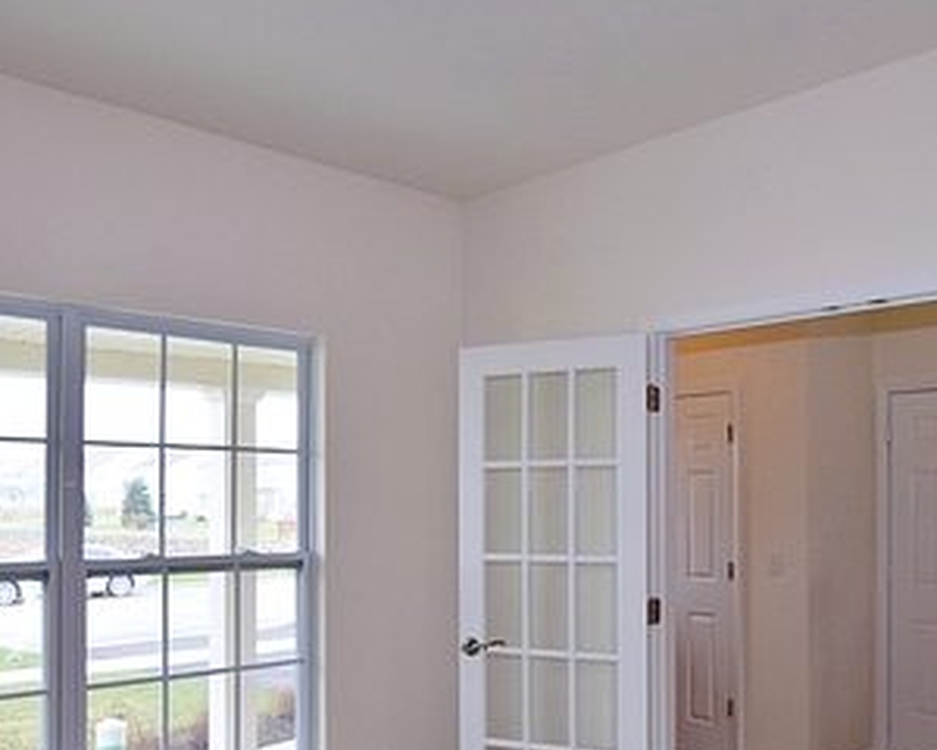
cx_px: 597
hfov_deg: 53.5
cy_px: 483
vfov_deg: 44.1
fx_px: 915
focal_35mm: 33
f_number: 5.6
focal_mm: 11
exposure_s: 1/125
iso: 400
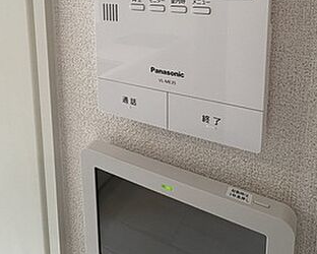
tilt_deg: -7.5
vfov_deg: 46.0
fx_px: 263
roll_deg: +0.7
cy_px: 19
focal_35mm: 28
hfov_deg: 62.0
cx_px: 178
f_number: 2.2
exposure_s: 1/120
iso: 125
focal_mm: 2.22
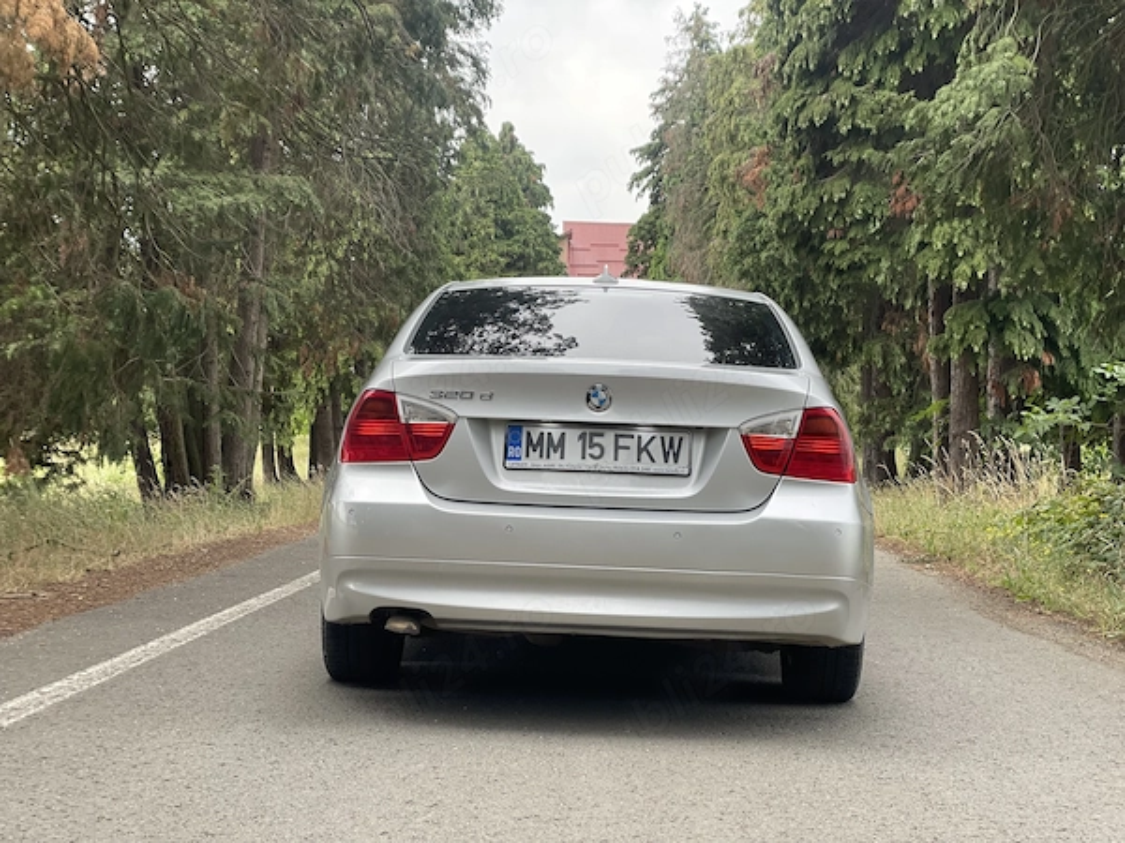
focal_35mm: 52
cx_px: 562
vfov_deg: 28.0
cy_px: 422
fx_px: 1690
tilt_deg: +2.6
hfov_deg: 36.8
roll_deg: -0.8
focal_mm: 6
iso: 32
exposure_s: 1/347
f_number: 2
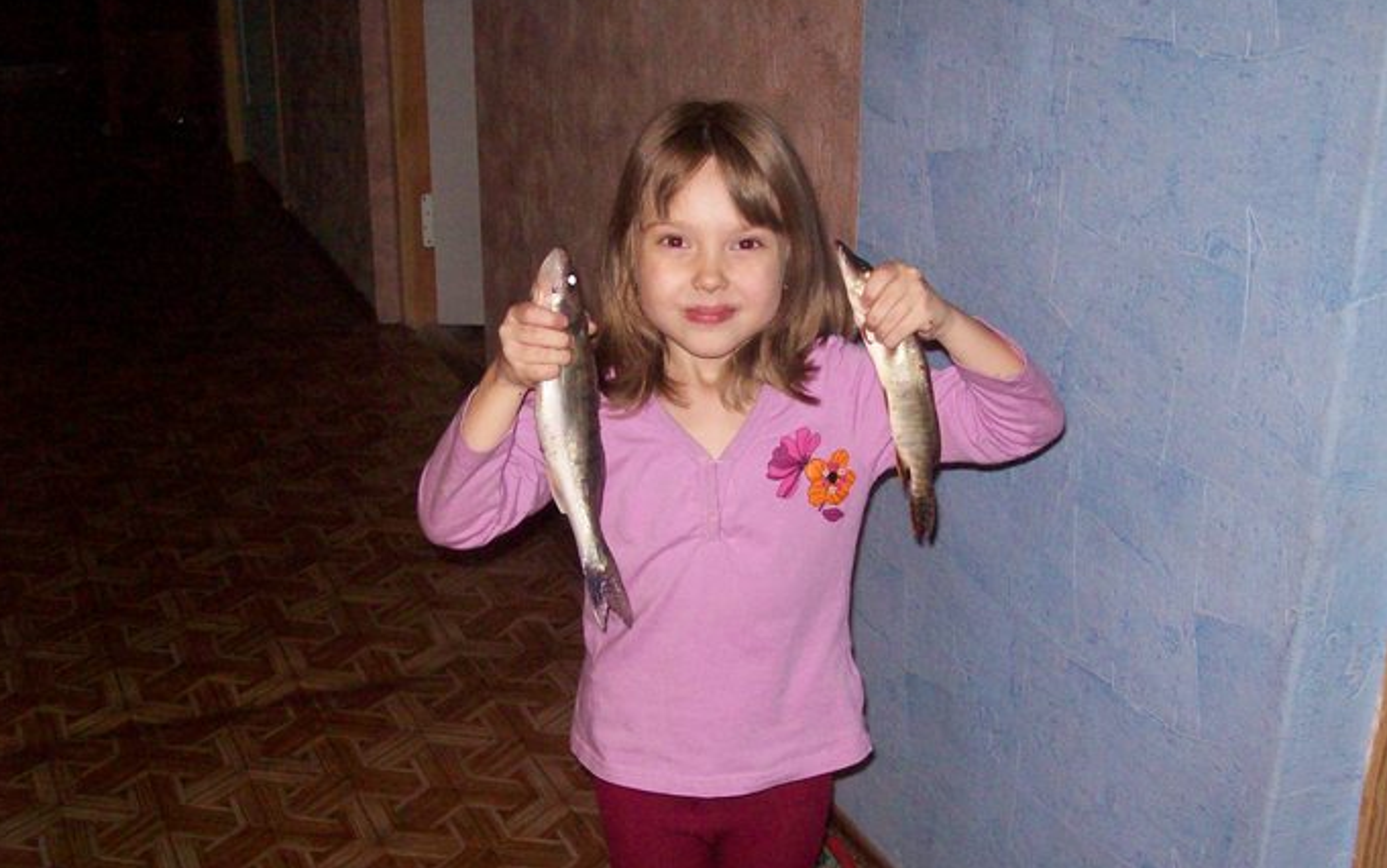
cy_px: 492
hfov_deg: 41.0
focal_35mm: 49
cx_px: 703
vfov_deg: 26.3
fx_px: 1853
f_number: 3
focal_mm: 7.6
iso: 400
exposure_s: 1/147
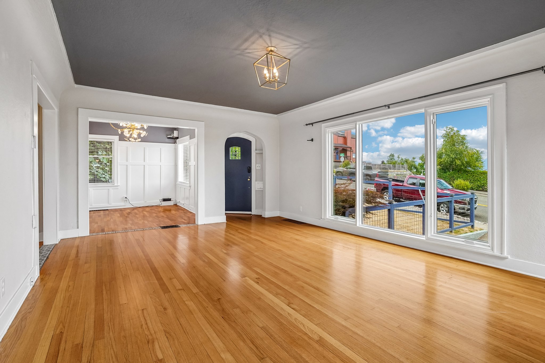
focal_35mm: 16
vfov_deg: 73.7
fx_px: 242
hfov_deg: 96.7
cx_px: 272
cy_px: 182
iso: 1600
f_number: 8
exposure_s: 1/160
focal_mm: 16
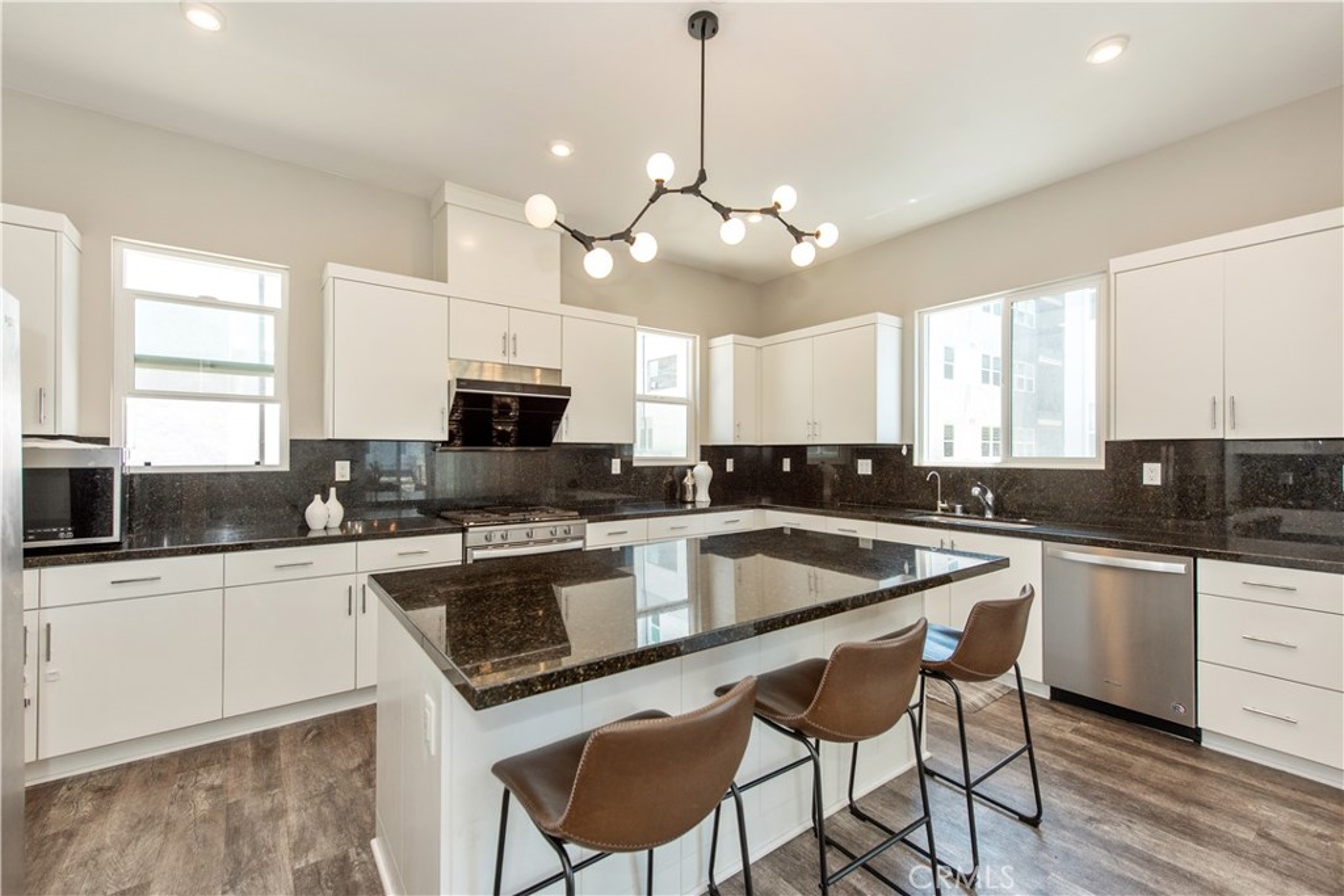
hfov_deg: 100.4
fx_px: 560
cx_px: 672
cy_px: 448
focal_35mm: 15
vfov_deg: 77.3
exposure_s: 1/125
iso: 500
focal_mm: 15
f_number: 5.6
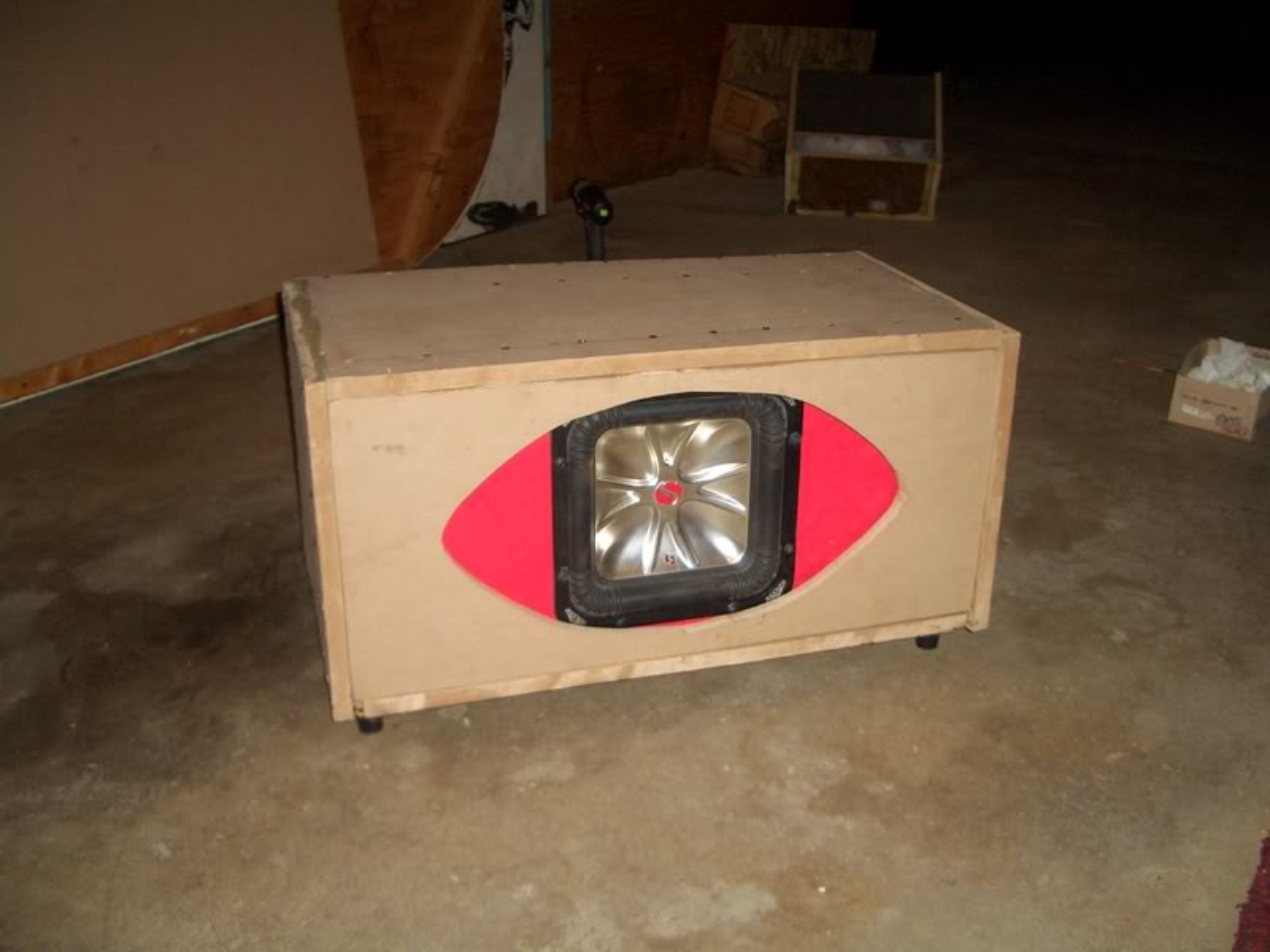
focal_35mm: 35
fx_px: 1284
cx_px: 635
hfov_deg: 52.6
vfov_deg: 40.7
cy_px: 476
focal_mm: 5.8
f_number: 2.6
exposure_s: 1/60
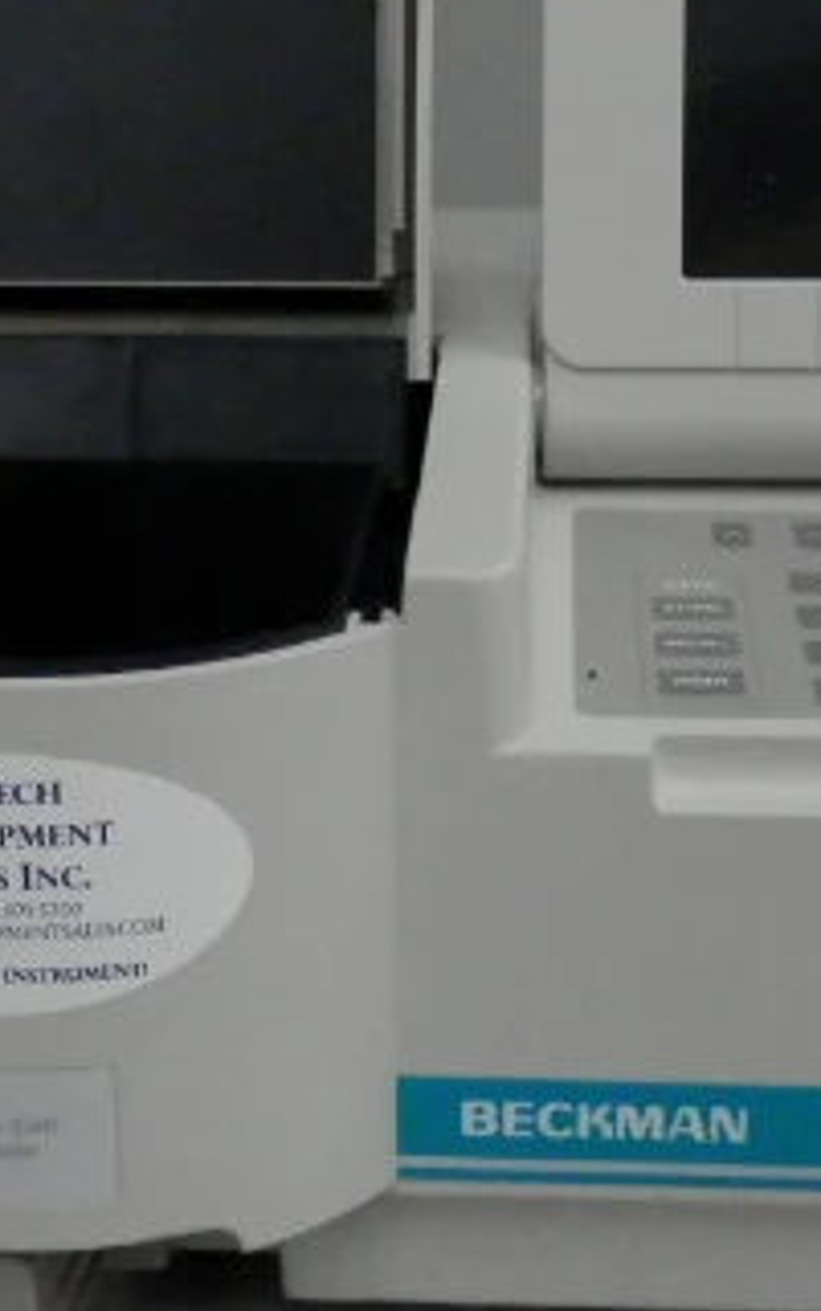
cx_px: 417
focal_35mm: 57
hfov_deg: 22.8
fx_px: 2038
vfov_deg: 35.6
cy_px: 564
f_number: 3.2
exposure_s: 1/200
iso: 800
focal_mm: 5
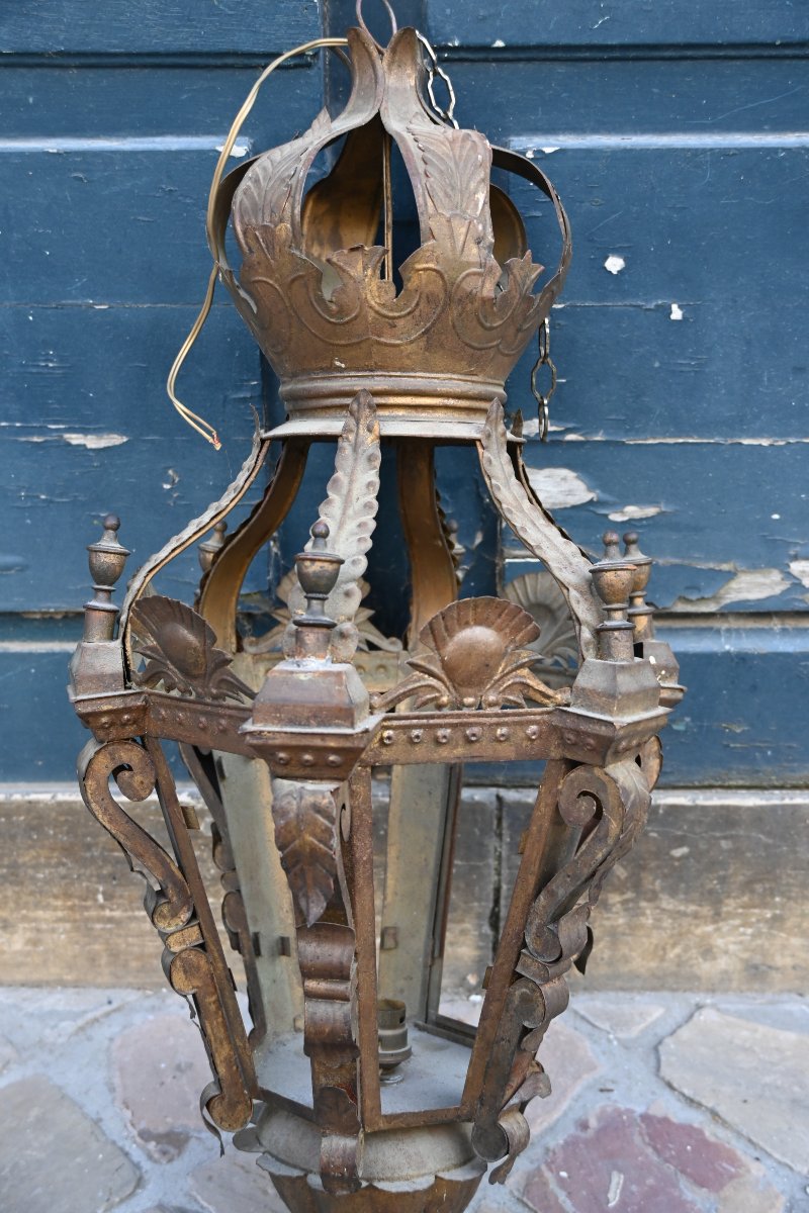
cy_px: 606
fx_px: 1365
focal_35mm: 40
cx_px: 404
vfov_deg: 47.9
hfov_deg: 33.0
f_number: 3.8
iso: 400
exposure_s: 1/250
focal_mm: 27
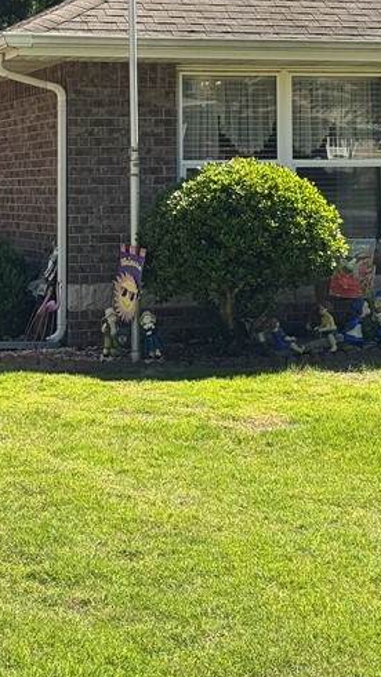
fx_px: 1959
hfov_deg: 11.0
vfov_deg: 19.5
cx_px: 344
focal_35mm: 109
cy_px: 157
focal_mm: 6.76
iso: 64
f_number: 1.78
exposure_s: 1/1637
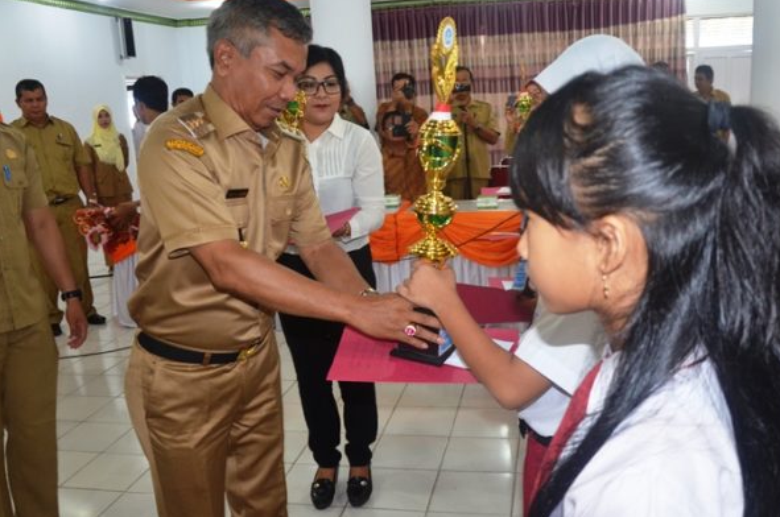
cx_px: 412
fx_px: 692
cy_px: 260
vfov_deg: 41.0
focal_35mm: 32
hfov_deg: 58.8
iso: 800
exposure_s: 1/60
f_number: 3.5
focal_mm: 18
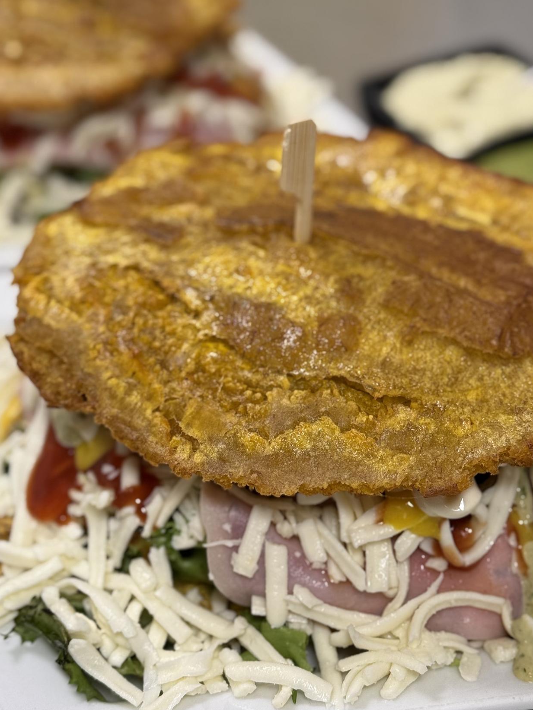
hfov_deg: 20.2
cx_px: 280
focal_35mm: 73
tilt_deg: -34.6
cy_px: 277
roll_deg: +1.1
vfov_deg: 26.6
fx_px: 1499
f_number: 1.78
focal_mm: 6.76
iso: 80
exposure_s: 1/50
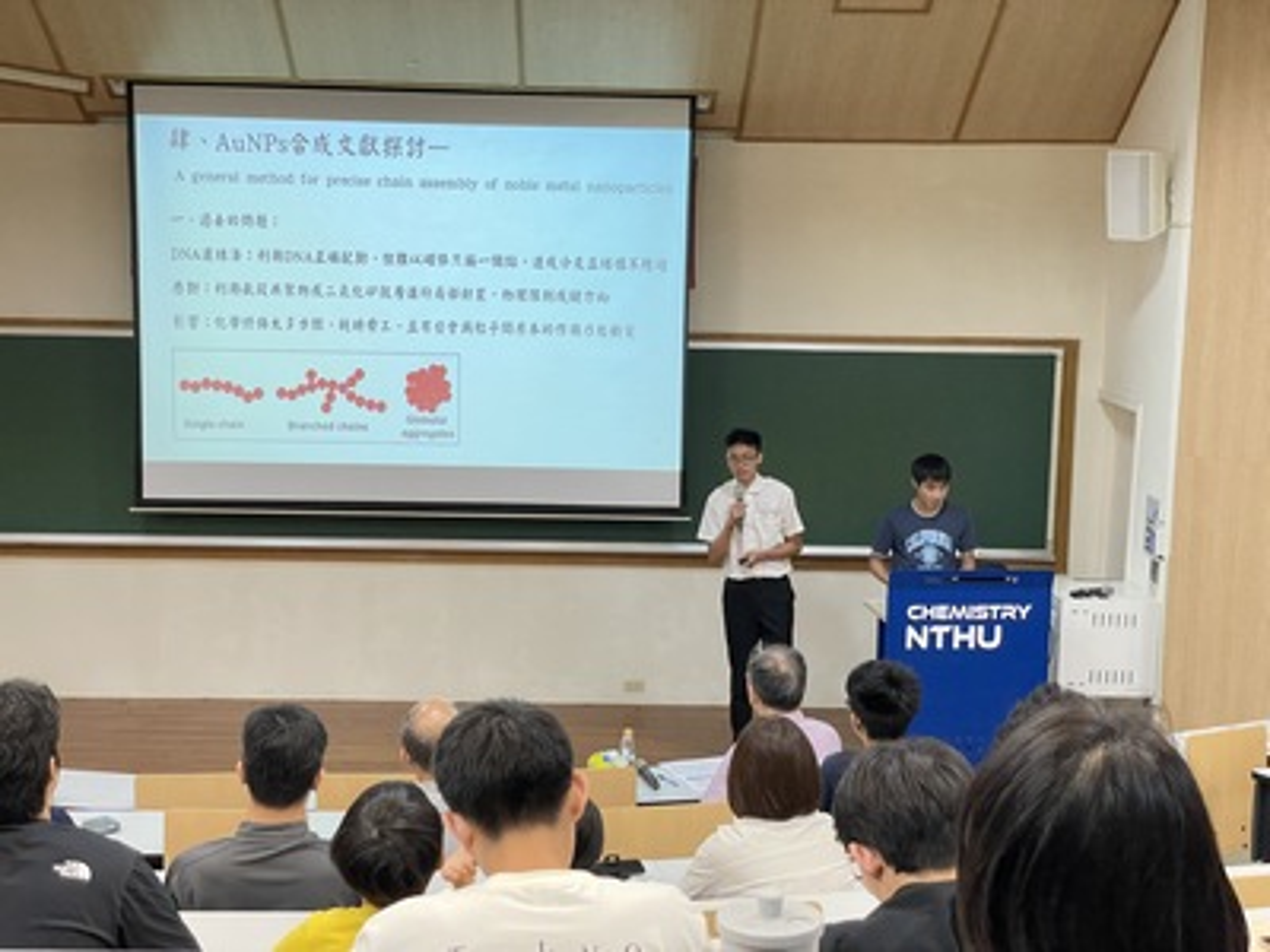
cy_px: 476
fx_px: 1908
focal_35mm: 52
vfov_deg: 28.0
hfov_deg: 36.8
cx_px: 635
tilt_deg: -7.1
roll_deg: -1.0
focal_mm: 6
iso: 200
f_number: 2
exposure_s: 1/60
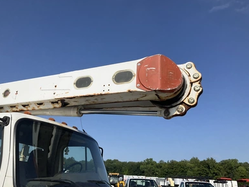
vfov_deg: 46.8
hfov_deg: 60.0
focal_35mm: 30
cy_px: 92
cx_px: 122
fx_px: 216
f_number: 1.8
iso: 25
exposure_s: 1/2959
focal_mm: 3
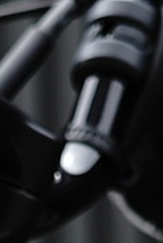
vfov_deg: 8.1
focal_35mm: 226
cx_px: -55
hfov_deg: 6.0
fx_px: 1532
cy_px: 673
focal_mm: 35
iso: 100
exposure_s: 1/200
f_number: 3.5
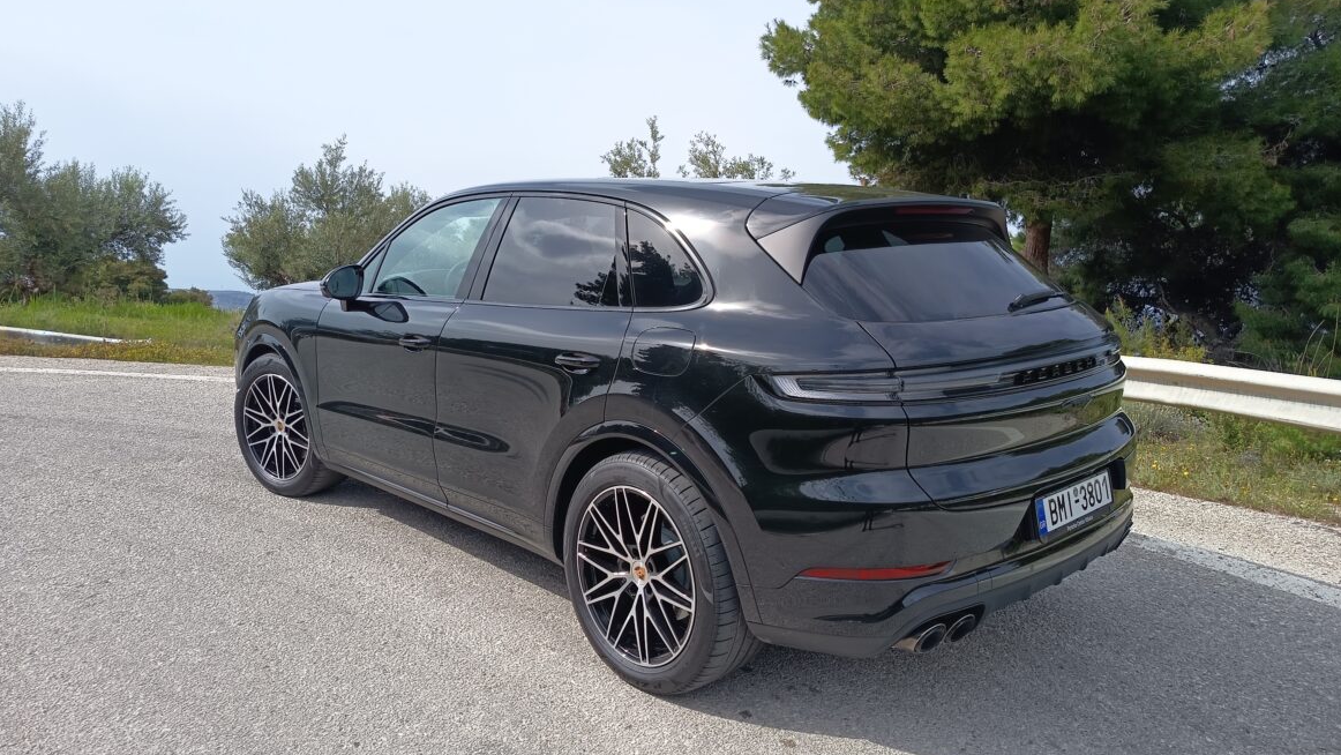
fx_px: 960
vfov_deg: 42.9
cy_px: 342
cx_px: 672
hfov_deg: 69.9
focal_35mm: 27
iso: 50
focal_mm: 5.24
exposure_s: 1/519
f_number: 1.7
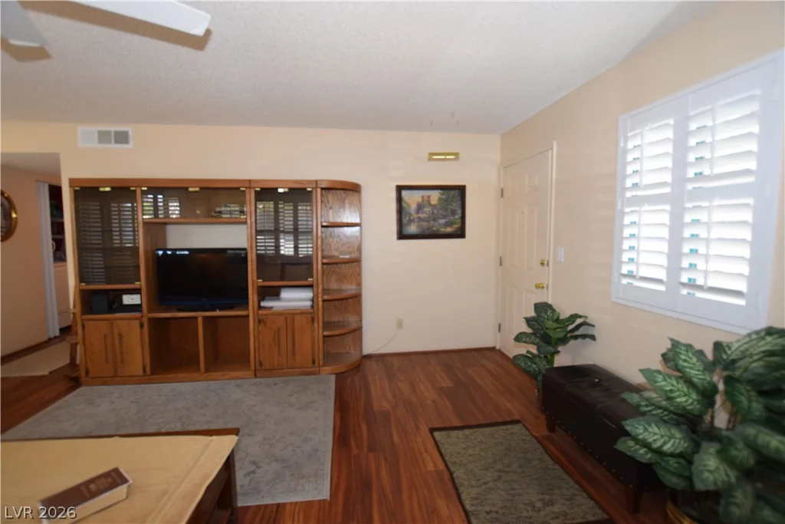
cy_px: 262
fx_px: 327
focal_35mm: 15
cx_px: 392
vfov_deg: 77.3
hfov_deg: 100.4
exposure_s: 1/60
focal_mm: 10
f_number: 4
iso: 800
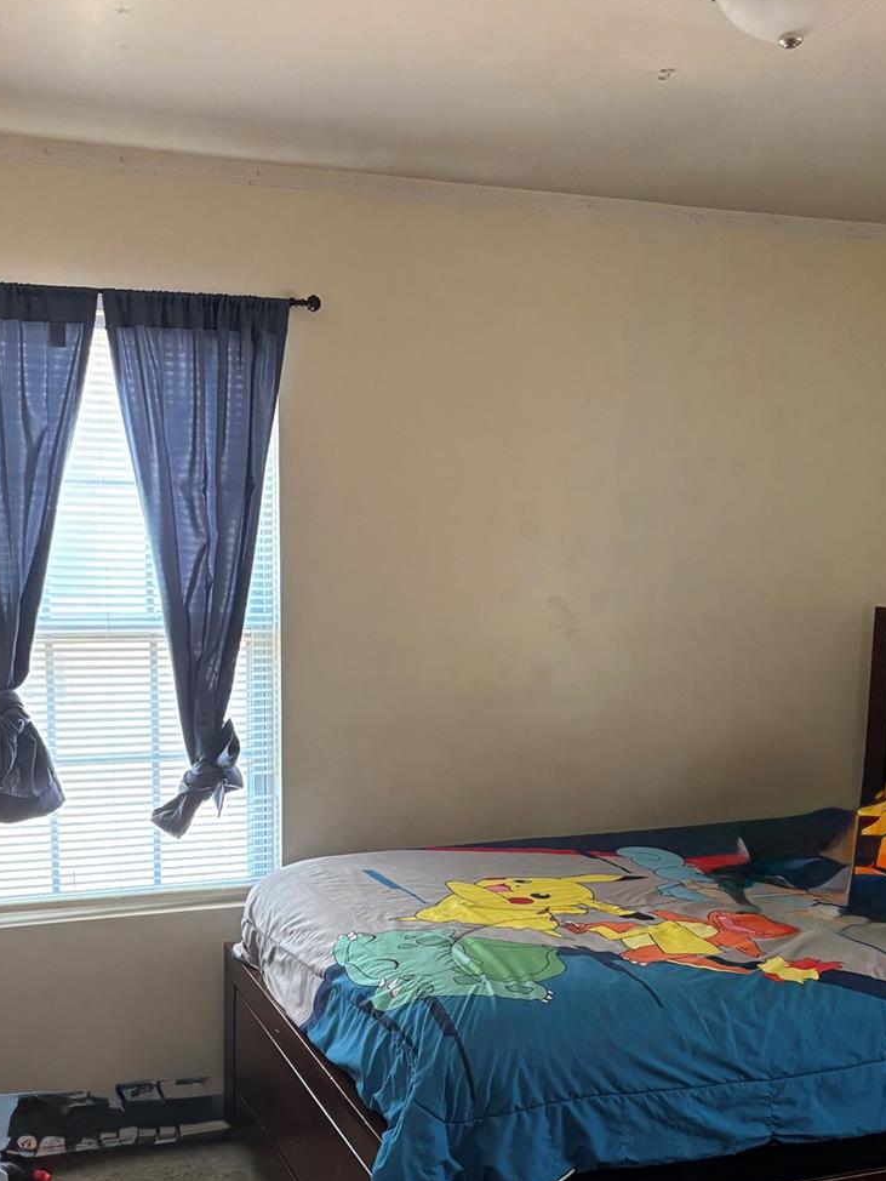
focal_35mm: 41
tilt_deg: -9.3
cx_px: 396
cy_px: 768
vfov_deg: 45.2
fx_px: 1399
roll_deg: -1.2
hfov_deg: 35.1
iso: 500
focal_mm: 5.96
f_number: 1.6
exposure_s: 1/60
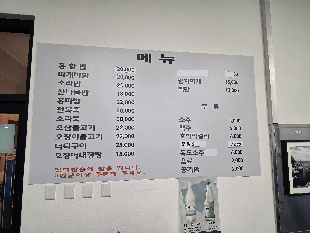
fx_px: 206
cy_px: 116
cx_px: 155
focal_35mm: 23
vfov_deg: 58.9
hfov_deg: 73.9
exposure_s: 1/120
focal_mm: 6.5
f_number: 1.4
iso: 100
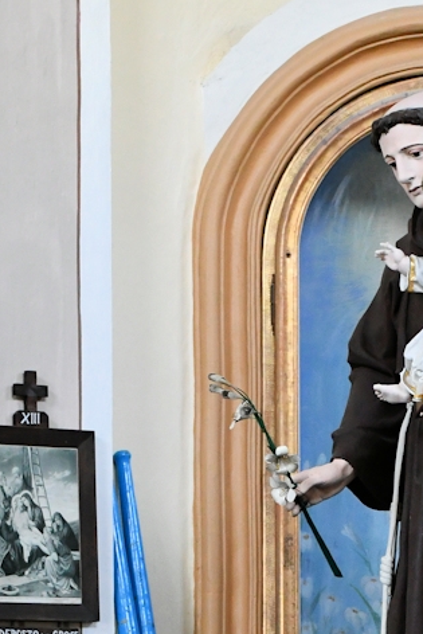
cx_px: 411
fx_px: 2818
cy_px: 575
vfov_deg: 12.7
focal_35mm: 160
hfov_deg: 8.5
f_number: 4.5
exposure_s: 1/125
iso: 2000
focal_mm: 42
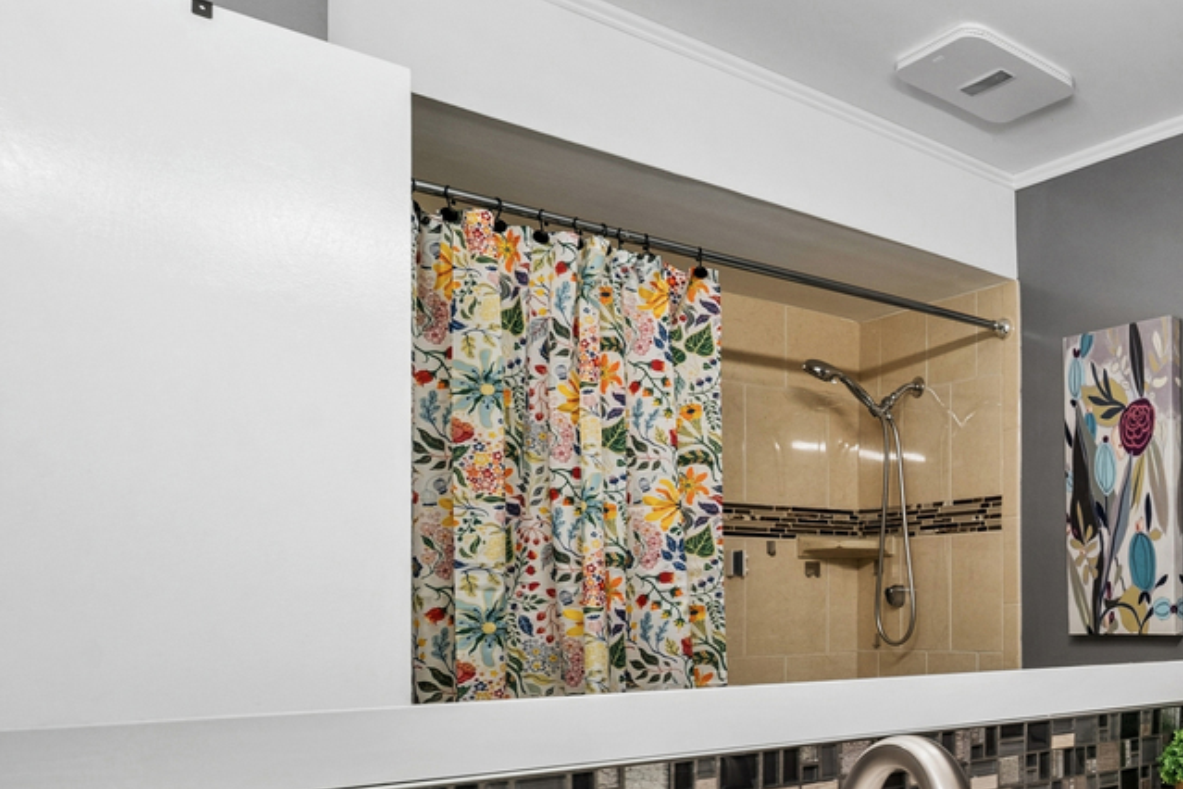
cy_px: 609
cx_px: 1416
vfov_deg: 34.2
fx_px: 1249
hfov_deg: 38.0
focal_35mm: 38
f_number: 8
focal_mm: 15
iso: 400
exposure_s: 1/8
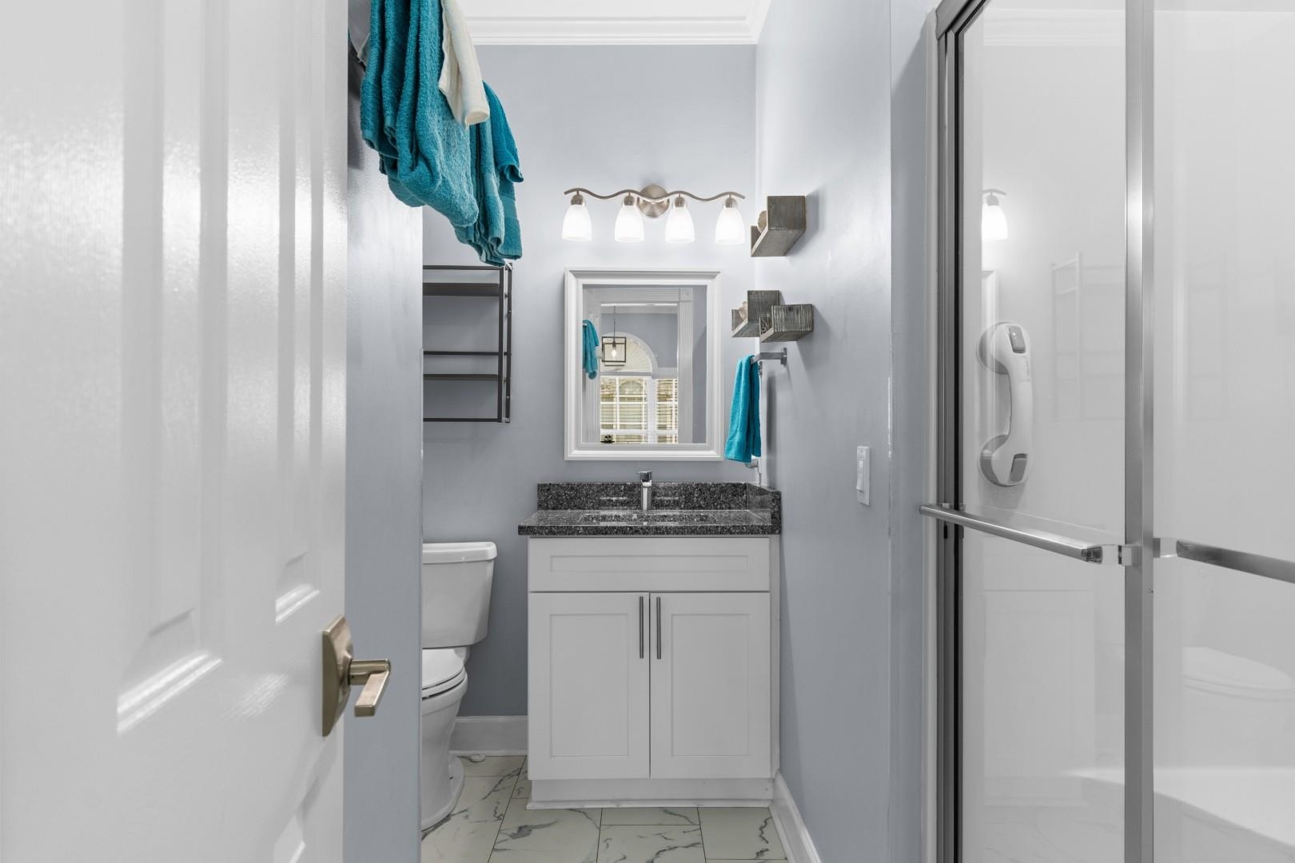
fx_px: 791
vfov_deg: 57.2
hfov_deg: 78.6
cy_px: 432
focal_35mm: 22
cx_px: 648
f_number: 5
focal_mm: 15
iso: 100
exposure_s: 1/15
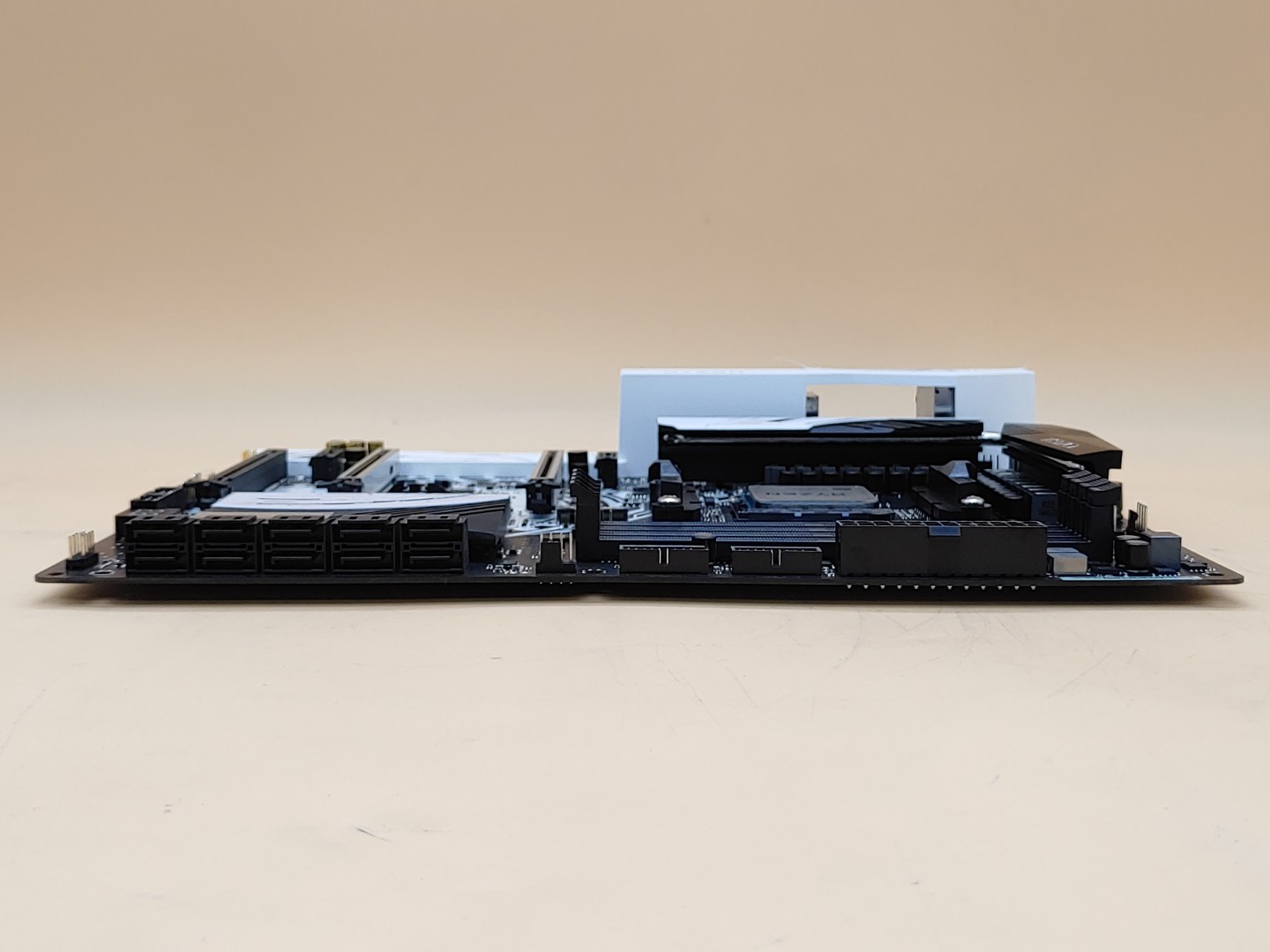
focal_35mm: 44
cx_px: 635
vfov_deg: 32.9
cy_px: 476
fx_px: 1614
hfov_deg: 42.9
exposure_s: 1/110
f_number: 1.8
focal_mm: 4.36
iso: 50
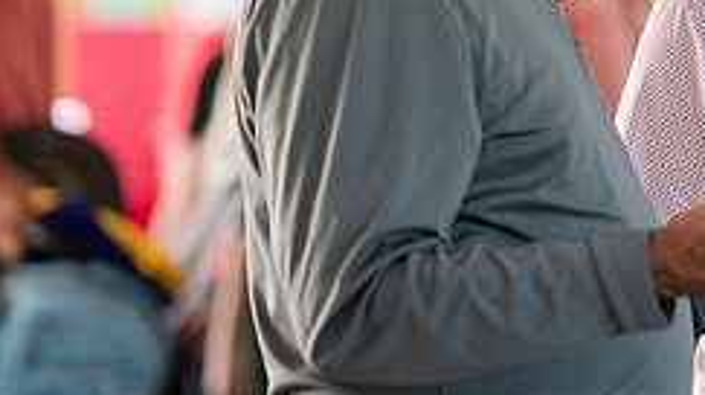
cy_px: -51
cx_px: 789
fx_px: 7954
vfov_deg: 2.8
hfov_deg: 5.1
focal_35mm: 426
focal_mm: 170
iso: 250
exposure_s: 1/250
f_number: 3.2
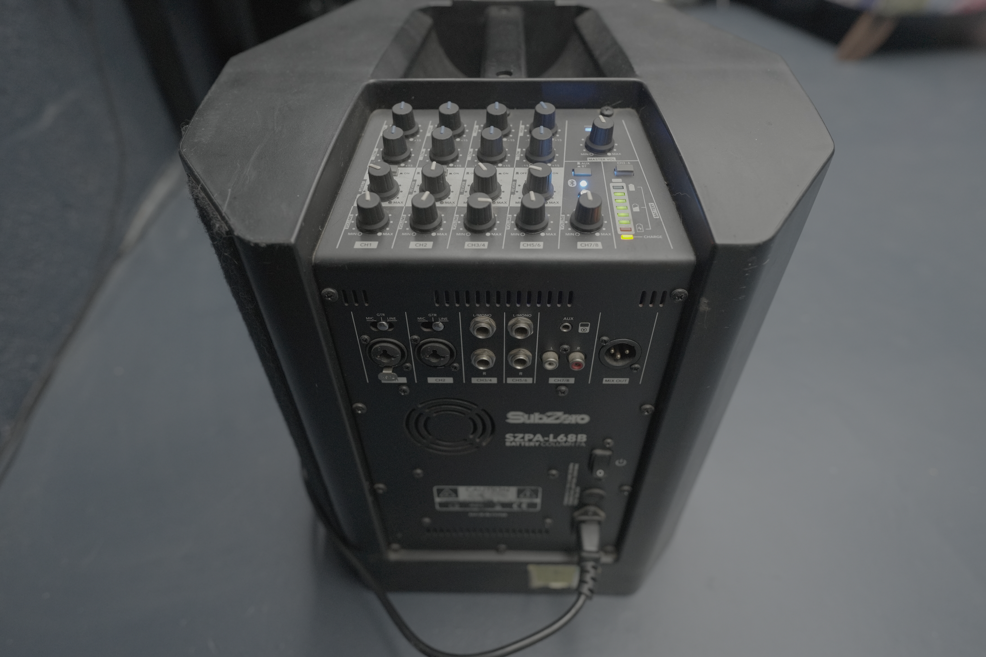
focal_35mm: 20
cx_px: 493
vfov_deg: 61.9
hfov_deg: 84.0
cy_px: 328
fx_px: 548
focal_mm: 20
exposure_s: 1/50
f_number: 2.8
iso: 6400
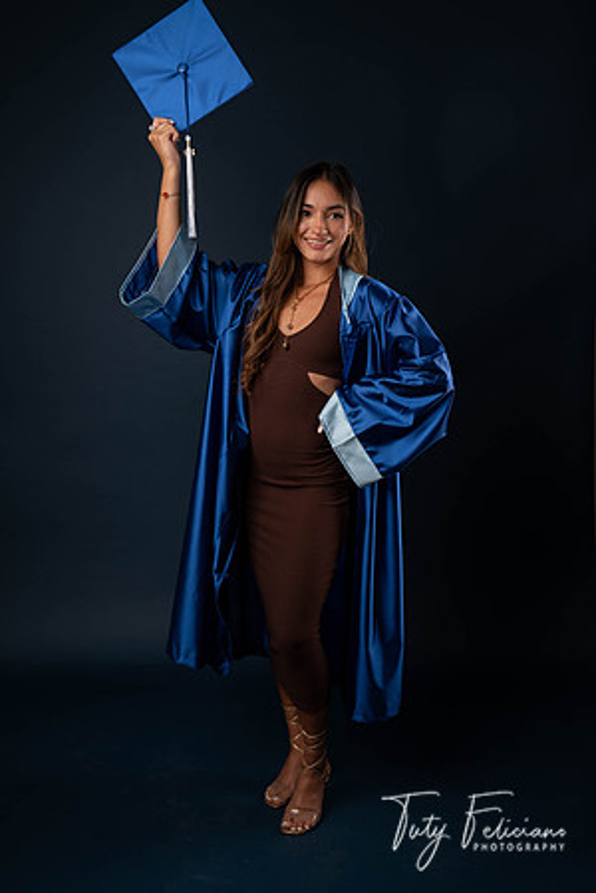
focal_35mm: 43
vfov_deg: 45.4
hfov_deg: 31.2
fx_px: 1068
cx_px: 298
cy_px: 446
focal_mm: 43
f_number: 5.6
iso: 200
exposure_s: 1/100
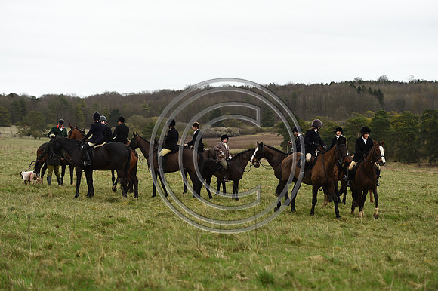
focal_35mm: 102
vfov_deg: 13.4
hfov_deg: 20.0
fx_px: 1240
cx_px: 219
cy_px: 146
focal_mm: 102
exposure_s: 1/1250
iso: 400
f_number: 4
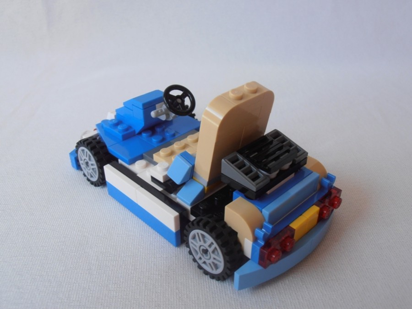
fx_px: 440
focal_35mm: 37
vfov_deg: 38.7
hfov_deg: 50.1
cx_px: 206
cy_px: 154
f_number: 3.9
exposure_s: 1/50
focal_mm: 6.61
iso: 80
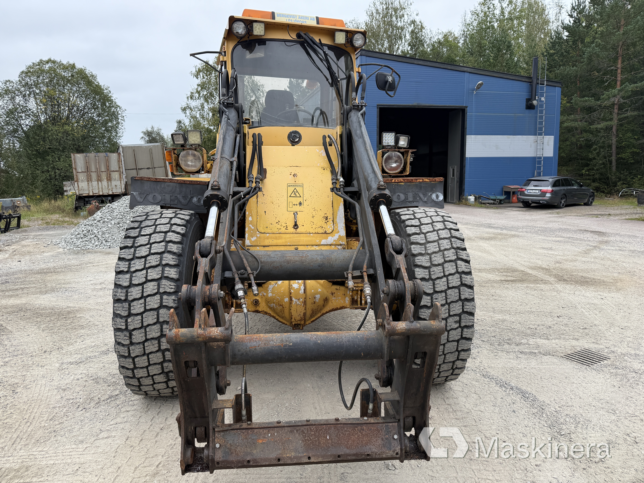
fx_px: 446
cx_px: 322
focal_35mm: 24
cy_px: 242
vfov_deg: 56.8
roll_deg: -0.4
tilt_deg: -7.6
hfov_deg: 71.6
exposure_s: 1/461
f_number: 1.78
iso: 100
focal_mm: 6.76
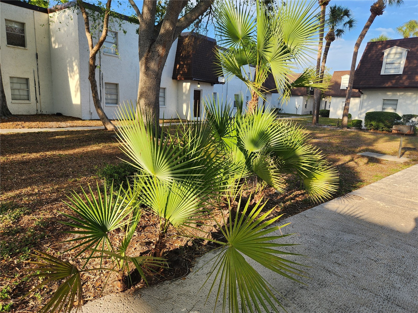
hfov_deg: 73.9
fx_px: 278
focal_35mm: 23
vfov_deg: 58.9
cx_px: 209
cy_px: 156
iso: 20
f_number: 1.8
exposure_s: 1/494
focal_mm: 5.4
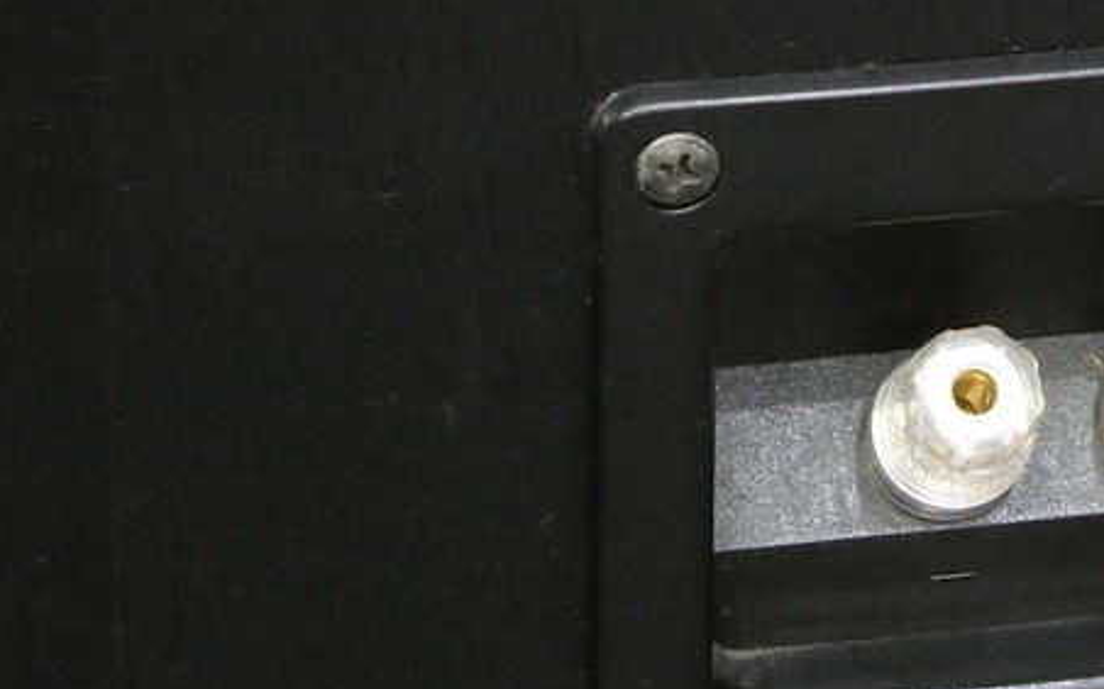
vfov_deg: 4.3
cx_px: 1165
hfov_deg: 6.9
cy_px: 15
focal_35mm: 304
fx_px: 9142
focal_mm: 24.2
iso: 1600
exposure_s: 1/30
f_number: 5.3
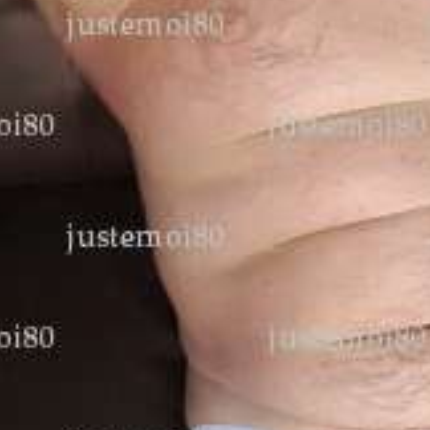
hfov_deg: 26.9
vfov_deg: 29.7
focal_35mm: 56
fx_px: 787
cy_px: 361
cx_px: 520
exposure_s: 1/17
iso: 250
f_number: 1.7
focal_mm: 2.1
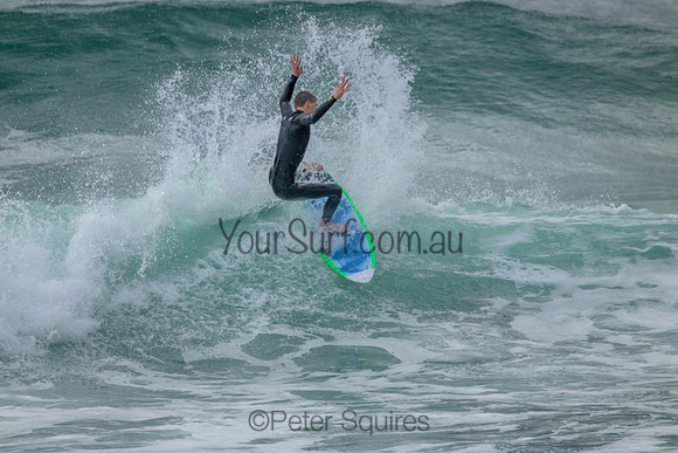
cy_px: 226
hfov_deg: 2.6
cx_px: 339
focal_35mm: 800
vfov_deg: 1.7
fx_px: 15069
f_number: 11
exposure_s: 1/2000
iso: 2200
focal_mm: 800
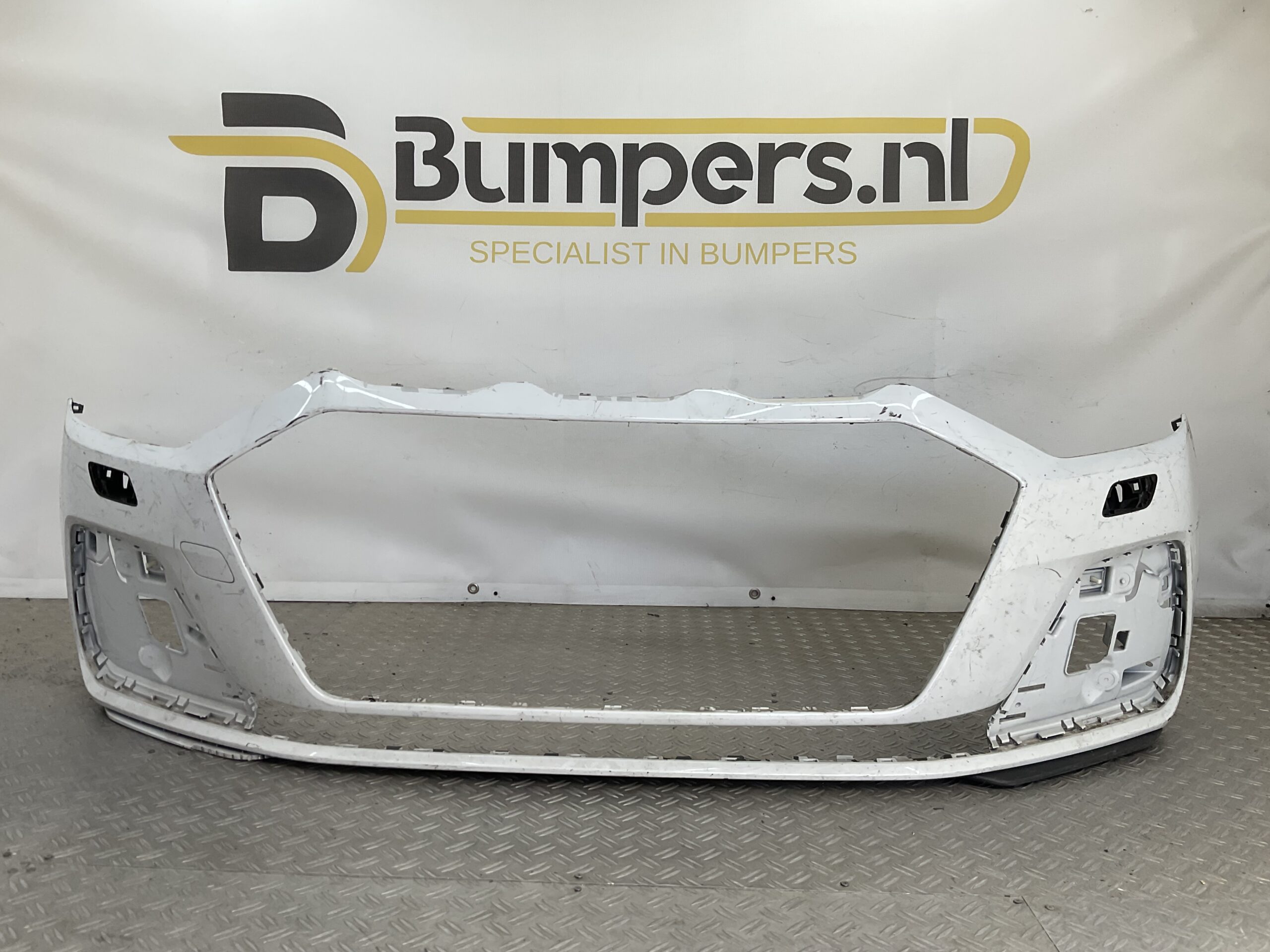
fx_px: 1064
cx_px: 635
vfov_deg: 48.2
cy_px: 476
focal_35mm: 29
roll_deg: -2.1
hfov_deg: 61.7
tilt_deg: -7.1
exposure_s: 1/322
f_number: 1.8
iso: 16
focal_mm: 3
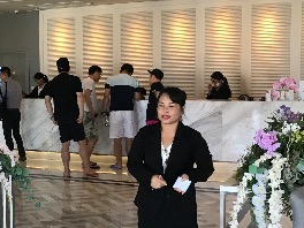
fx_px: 597
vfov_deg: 21.6
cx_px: 25
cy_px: 129
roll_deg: +1.7
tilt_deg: -5.4
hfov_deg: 27.4
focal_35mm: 68
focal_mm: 3.99
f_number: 1.8
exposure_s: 1/33
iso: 40
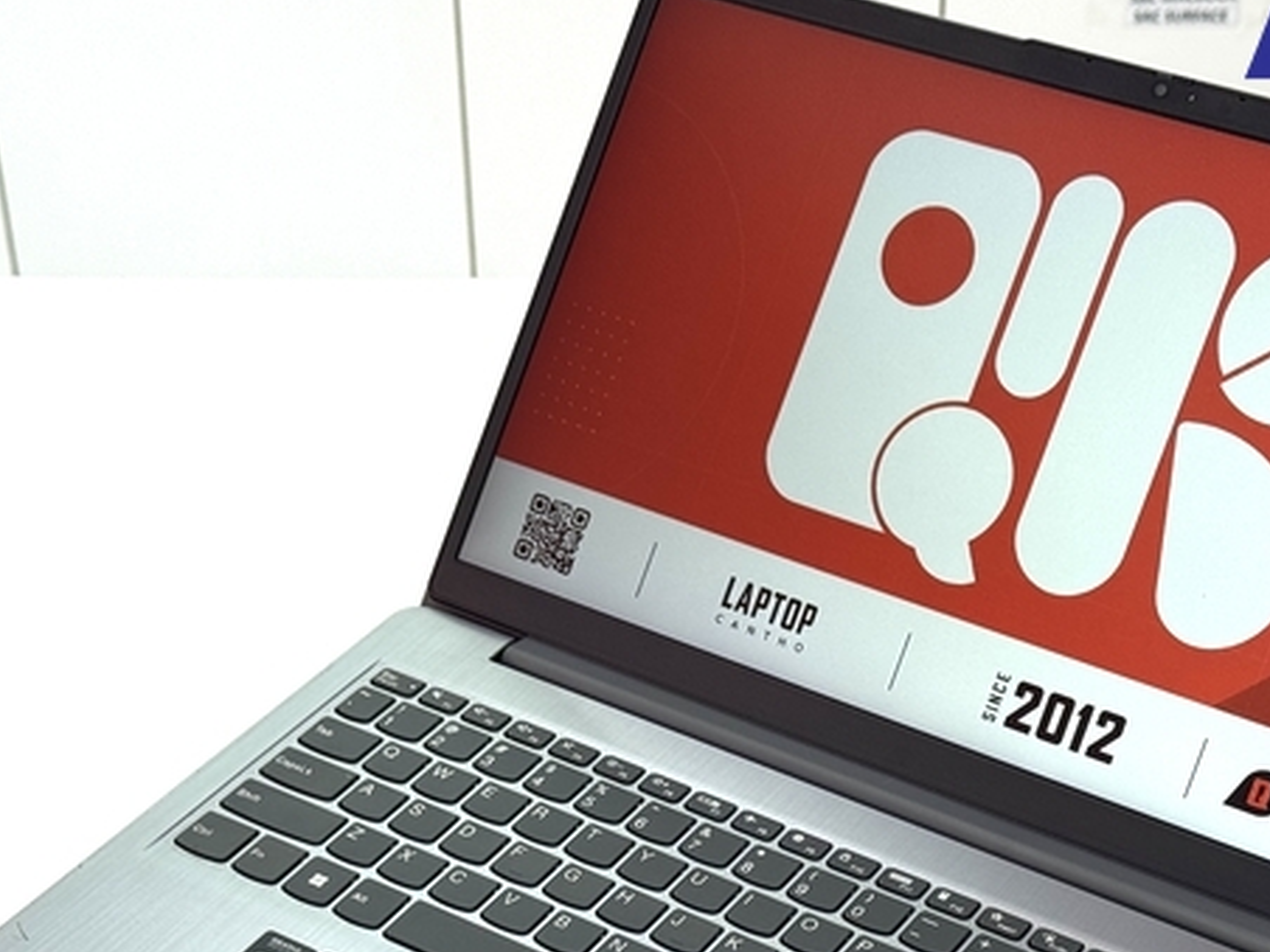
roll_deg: +2.1
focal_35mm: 85
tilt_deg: -37.5
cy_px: 775
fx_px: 3119
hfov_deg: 23.0
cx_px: 708
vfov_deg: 17.2
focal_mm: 6.76
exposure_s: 1/136
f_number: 1.78
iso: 50
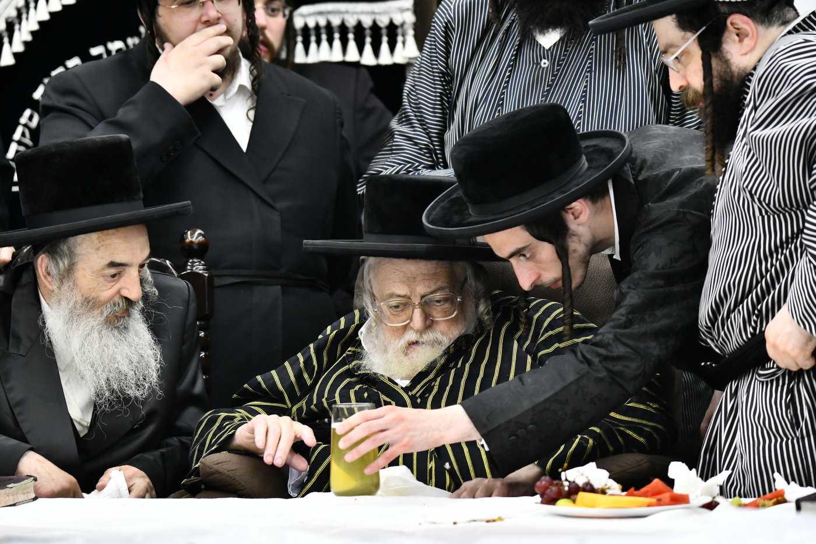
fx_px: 5439
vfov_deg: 5.7
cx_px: 408
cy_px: 272
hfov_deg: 8.6
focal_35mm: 240
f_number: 5.6
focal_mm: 240
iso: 2000
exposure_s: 1/160
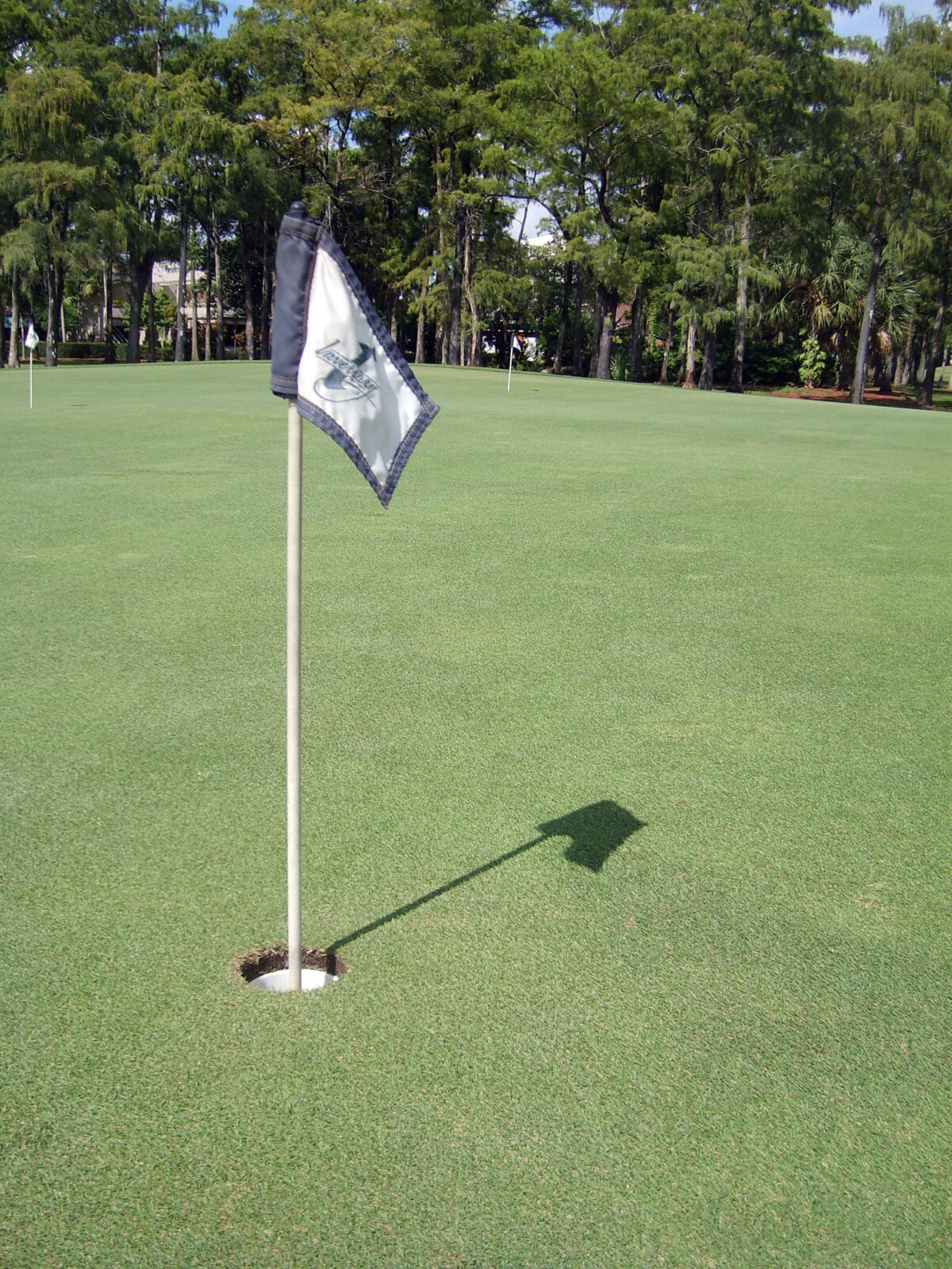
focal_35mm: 35
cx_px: 476
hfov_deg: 40.7
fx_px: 1283
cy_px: 634
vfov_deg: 52.6
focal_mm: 5.8
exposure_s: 1/180
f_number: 7.1
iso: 50
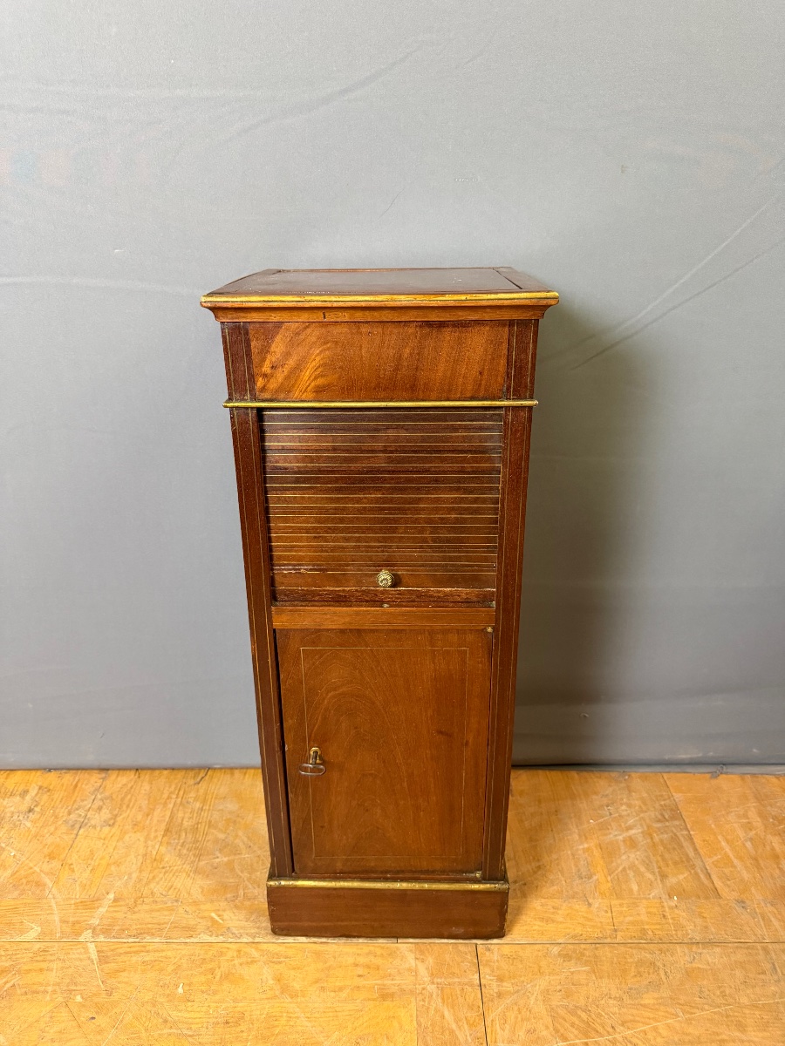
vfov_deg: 71.6
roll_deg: +0.9
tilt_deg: -22.9
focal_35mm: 24
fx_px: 726
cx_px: 392
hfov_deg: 56.8
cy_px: 523
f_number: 1.78
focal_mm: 6.76
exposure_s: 1/50
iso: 640
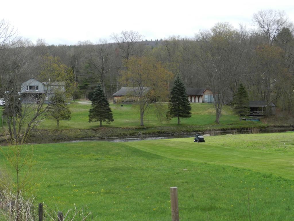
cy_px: 110
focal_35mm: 84
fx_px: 713
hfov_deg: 23.3
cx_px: 147
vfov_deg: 17.6
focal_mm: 14.9
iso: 160
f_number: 4.4
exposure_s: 1/320
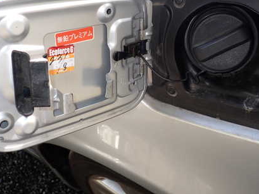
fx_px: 329
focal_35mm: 44
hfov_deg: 42.9
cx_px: 132
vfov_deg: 32.8
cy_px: 79
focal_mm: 5.4
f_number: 6.3
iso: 100
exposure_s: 1/30
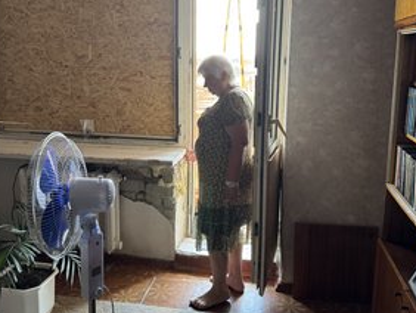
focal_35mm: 34
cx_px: 205
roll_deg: -0.2
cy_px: 117
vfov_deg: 41.5
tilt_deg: -8.7
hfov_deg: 53.9
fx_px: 409
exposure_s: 1/69
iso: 200
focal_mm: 6.76
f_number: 1.78
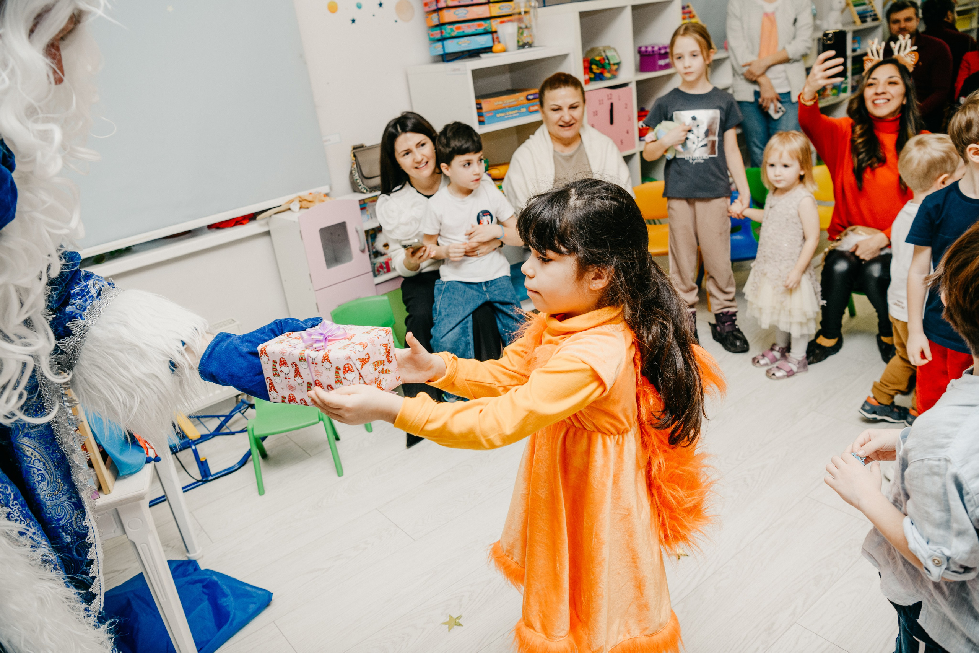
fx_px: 761
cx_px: 490
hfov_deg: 65.5
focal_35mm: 28
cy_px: 326
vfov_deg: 46.4
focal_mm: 28
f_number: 4.5
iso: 250
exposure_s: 1/160
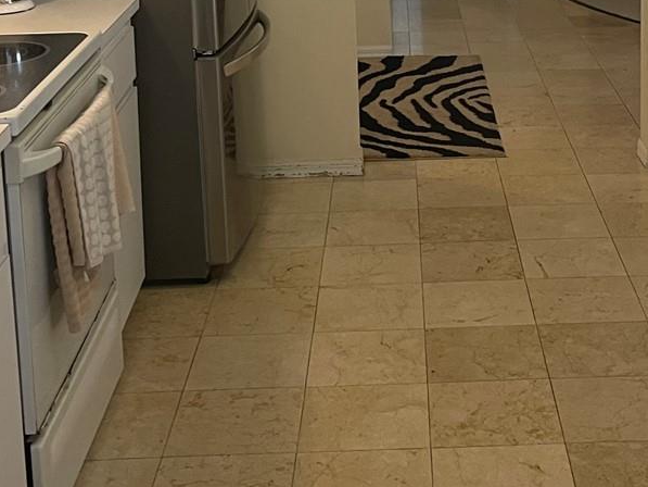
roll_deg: +1.5
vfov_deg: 20.9
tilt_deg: -9.0
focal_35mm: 67
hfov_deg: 28.9
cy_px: -51
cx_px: 397
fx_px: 1254
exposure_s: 1/60
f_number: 1.6
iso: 200
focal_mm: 5.1
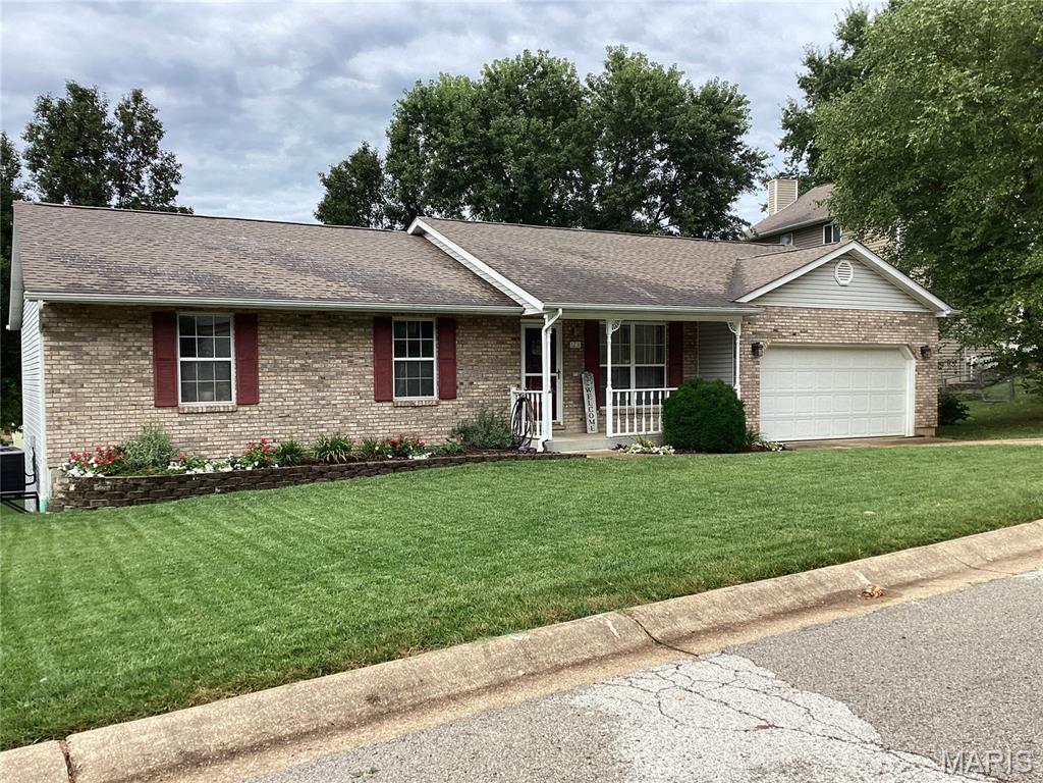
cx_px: 522
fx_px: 934
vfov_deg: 45.4
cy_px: 392
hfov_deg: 58.4
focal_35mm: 31
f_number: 2.4
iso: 25
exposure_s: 1/334
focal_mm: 3.3
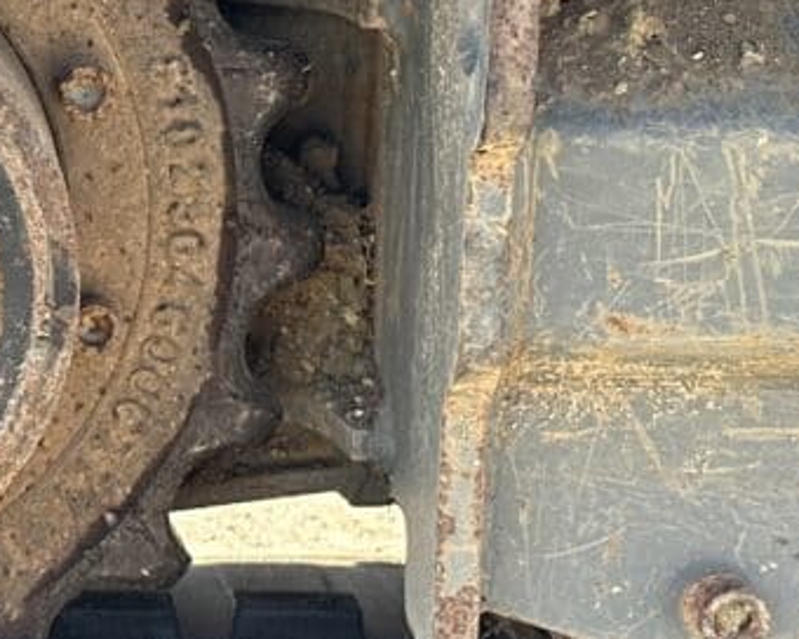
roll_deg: -1.0
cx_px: -101
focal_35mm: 124
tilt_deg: -12.5
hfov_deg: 15.1
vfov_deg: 12.4
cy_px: 245
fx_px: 2932
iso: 64
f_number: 1.78
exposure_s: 1/541
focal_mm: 6.86
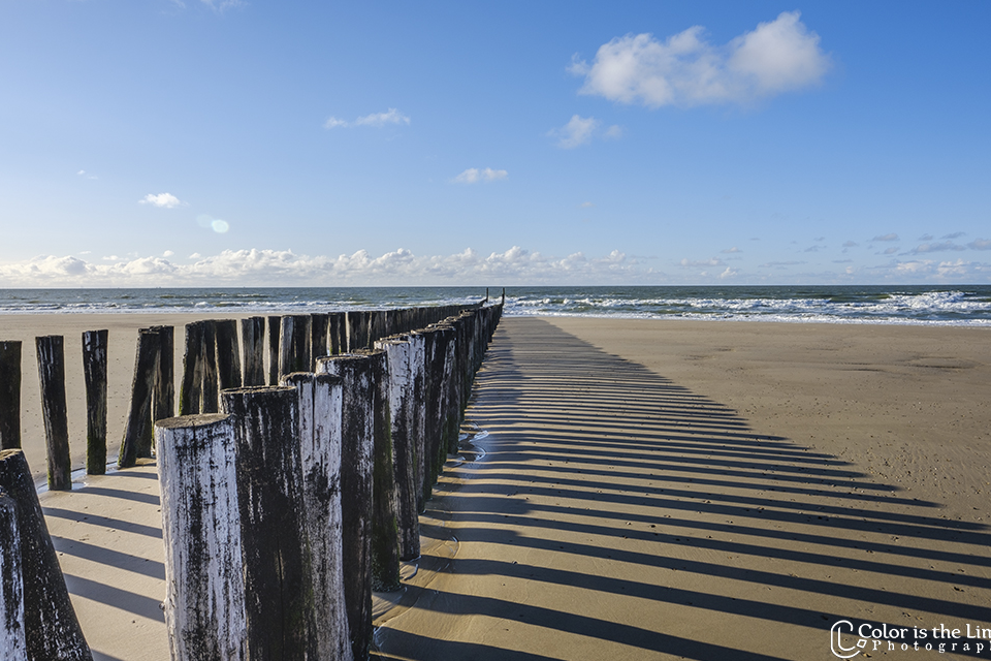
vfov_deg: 51.3
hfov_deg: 71.5
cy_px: 327
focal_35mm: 25
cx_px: 510
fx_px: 688
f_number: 16
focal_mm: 16
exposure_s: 1/80
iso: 200
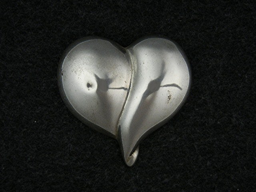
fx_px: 436
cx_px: 128
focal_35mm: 59
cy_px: 96
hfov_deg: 32.7
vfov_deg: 24.8
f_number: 4
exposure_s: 1/30
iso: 256
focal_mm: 10.6
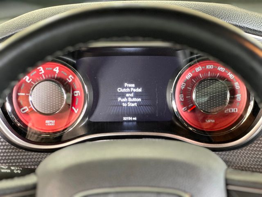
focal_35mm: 77
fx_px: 583
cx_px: 131
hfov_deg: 25.3
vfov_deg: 19.1
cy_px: 98
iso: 400
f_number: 2.8
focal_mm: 9
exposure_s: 1/17
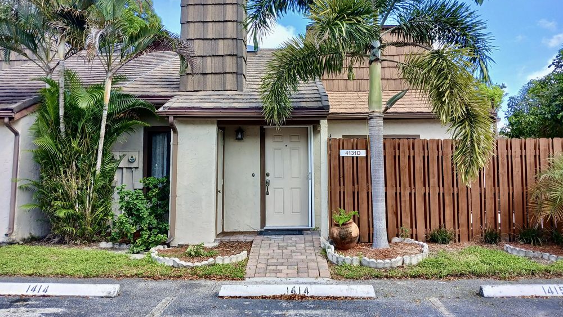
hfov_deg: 66.1
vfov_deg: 40.0
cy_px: 128
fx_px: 433
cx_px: 279
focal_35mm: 29
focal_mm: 3.98
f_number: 1.8
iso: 20
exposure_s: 1/160
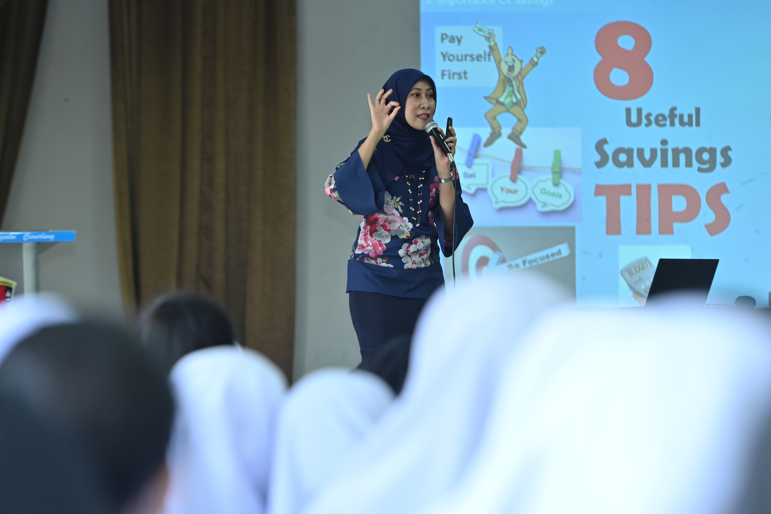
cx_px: 391
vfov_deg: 7.5
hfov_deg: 11.3
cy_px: 263
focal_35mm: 182
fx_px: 3898
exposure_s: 1/125
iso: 1000
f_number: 4.5
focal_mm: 170
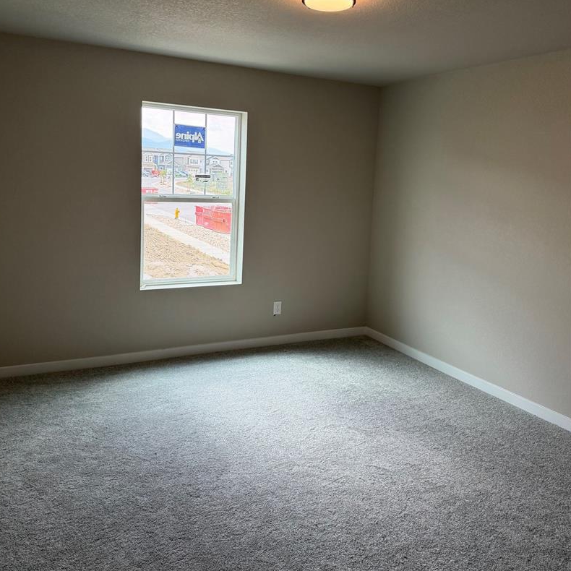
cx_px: 282
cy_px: 238
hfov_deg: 55.6
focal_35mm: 29
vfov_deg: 55.3
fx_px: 541
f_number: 1.78
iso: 125
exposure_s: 1/205
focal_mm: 6.76
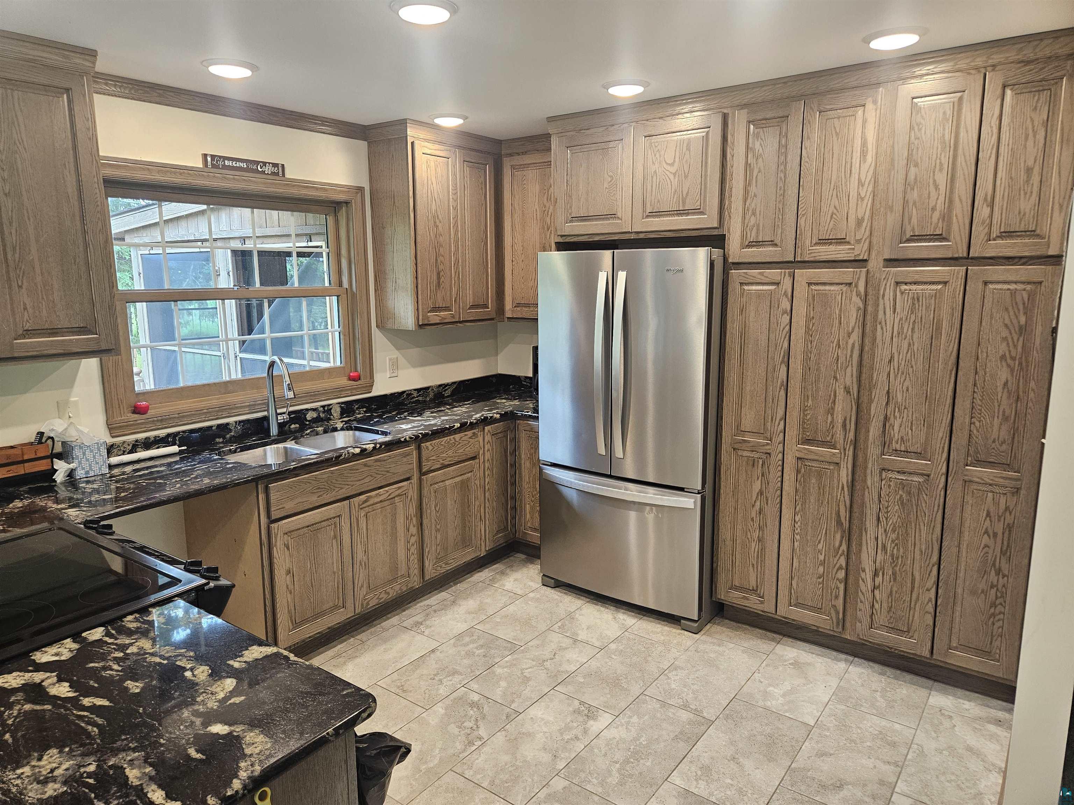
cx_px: 537
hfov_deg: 73.9
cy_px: 402
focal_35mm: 23
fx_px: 714
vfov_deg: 58.9
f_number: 1.8
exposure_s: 1/120
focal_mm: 5.4
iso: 200
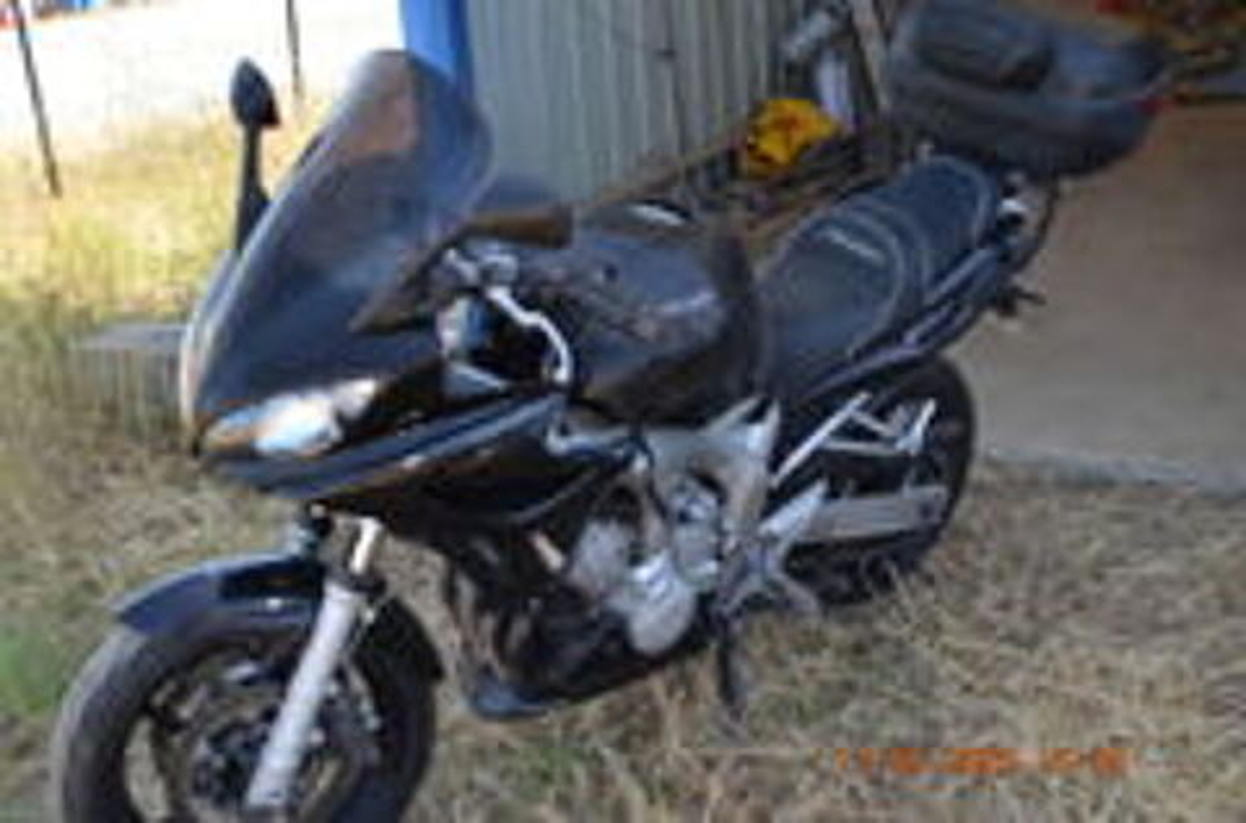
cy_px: 412
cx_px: 623
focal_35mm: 36
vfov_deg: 36.6
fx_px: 1242
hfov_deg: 53.3
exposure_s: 1/125
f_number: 5.6
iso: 200
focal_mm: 24
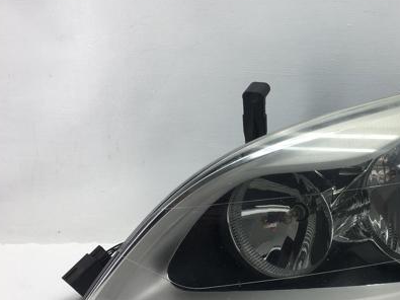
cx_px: 315
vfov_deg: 30.8
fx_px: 543
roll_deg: -0.5
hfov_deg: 39.0
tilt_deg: -9.7
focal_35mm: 47
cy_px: 179
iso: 25
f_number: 2.2
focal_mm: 4.15
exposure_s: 1/138
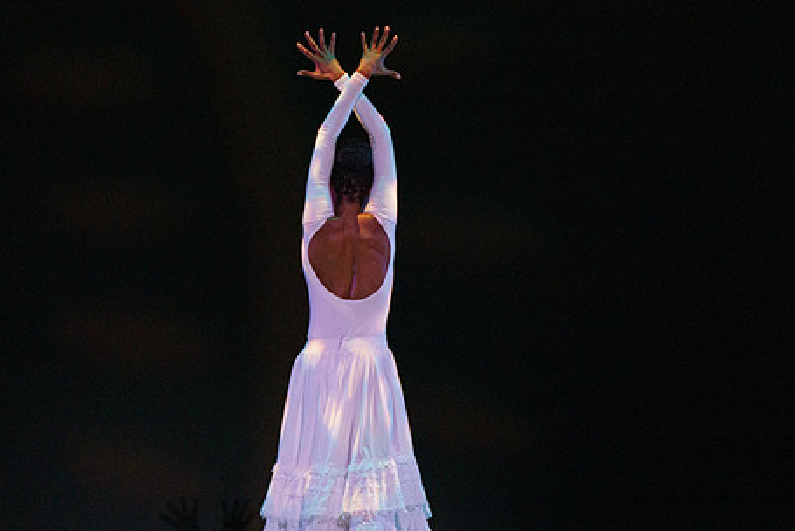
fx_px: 11800
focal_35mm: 534
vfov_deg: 2.6
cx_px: 327
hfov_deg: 3.9
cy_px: 302
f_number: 6.3
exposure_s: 1/400
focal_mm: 376
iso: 5000
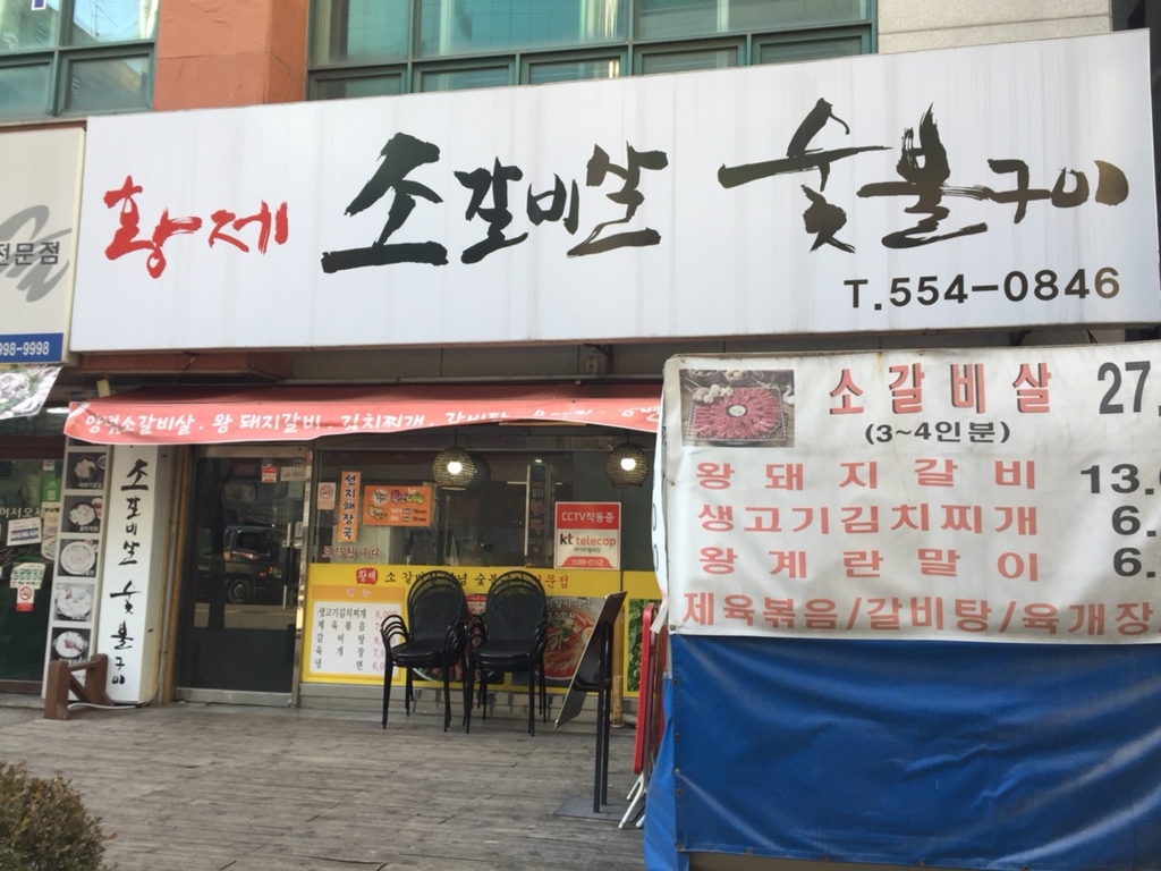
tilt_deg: +6.4
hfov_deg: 61.7
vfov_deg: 48.2
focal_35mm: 29
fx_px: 973
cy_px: 436
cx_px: 580
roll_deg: -0.5
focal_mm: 4.15
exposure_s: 1/120
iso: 32
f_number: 2.2
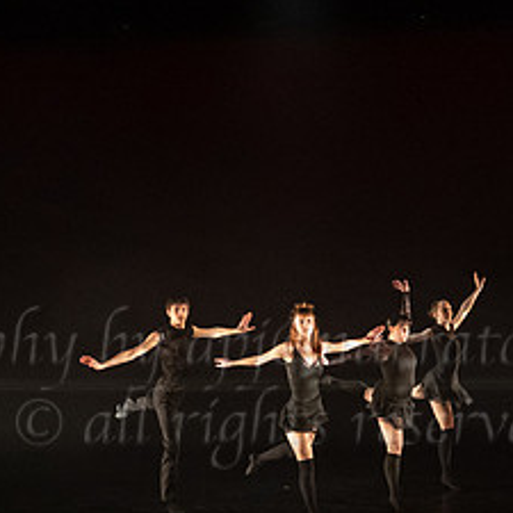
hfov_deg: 17.9
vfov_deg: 17.8
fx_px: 1626
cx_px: 297
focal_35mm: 97
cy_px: 389
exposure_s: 1/400
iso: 4000
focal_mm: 39
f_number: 3.2
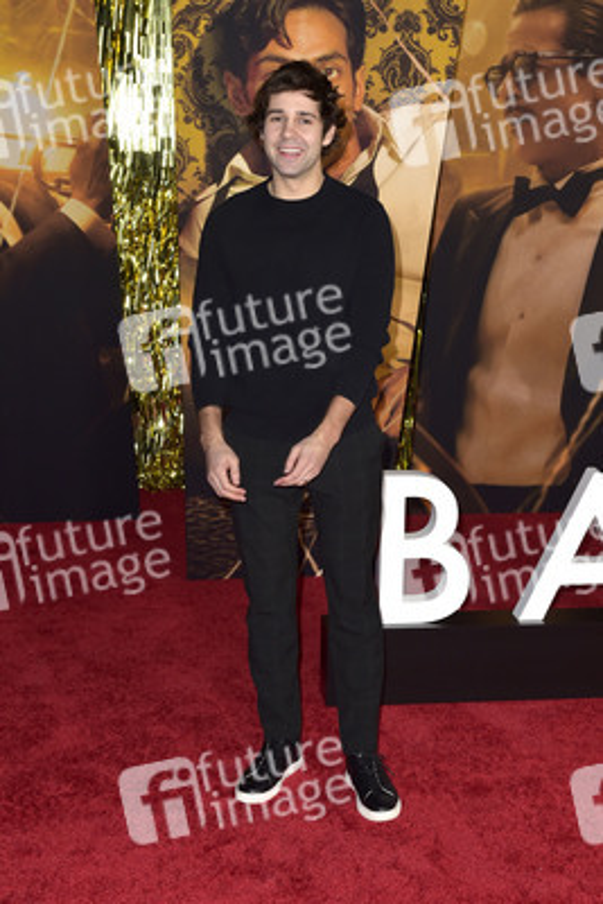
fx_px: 1381
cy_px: 452
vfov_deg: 36.2
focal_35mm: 55
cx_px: 302
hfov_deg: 24.6
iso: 1000
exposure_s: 1/250
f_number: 6.3
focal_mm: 55
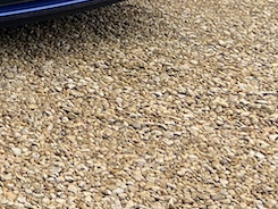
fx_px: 852
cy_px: -197
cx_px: -113
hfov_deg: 17.1
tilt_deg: +1.9
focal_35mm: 106
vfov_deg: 12.5
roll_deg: +1.5
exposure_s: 1/3165
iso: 50
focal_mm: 5.7
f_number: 1.5
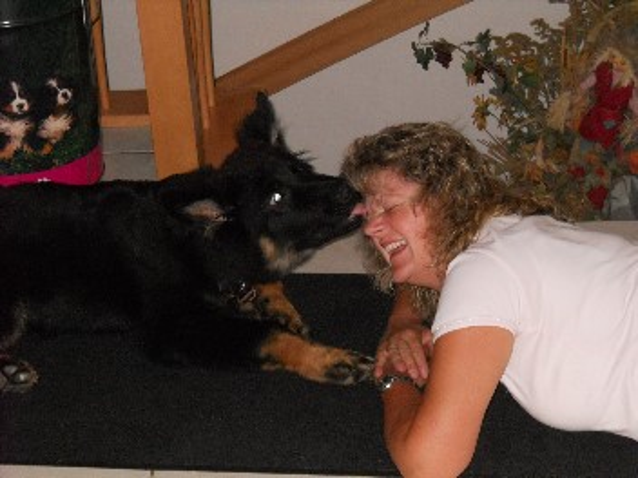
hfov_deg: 21.8
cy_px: 239
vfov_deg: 16.4
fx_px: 1659
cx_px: 319
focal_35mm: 90
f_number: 4.8
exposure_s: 1/60
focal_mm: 14.9
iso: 500
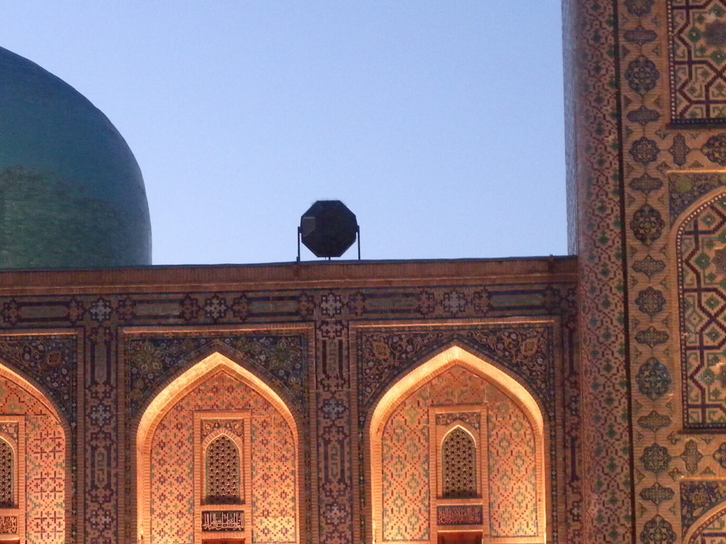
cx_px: 118
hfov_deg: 16.5
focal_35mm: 118
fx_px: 2475
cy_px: 454
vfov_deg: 12.5
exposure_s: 1/8.7
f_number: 4.1
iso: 508
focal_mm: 13.6
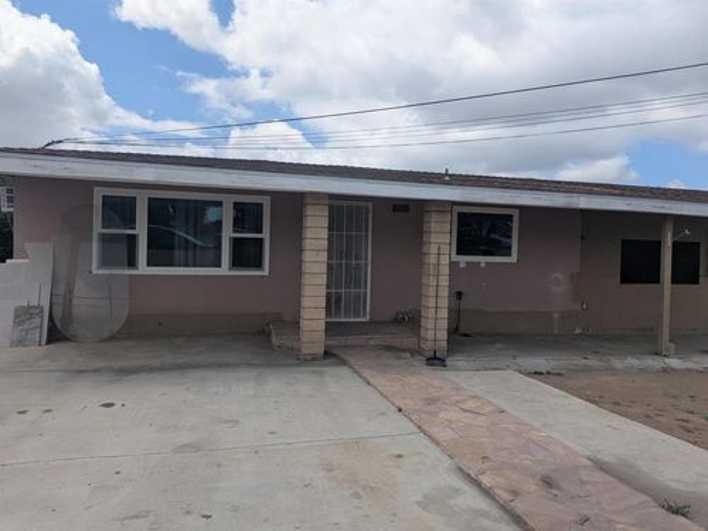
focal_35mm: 24
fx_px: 491
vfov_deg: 56.8
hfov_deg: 71.6
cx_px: 354
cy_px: 266
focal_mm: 4.53
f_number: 1.7
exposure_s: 1/1653
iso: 29
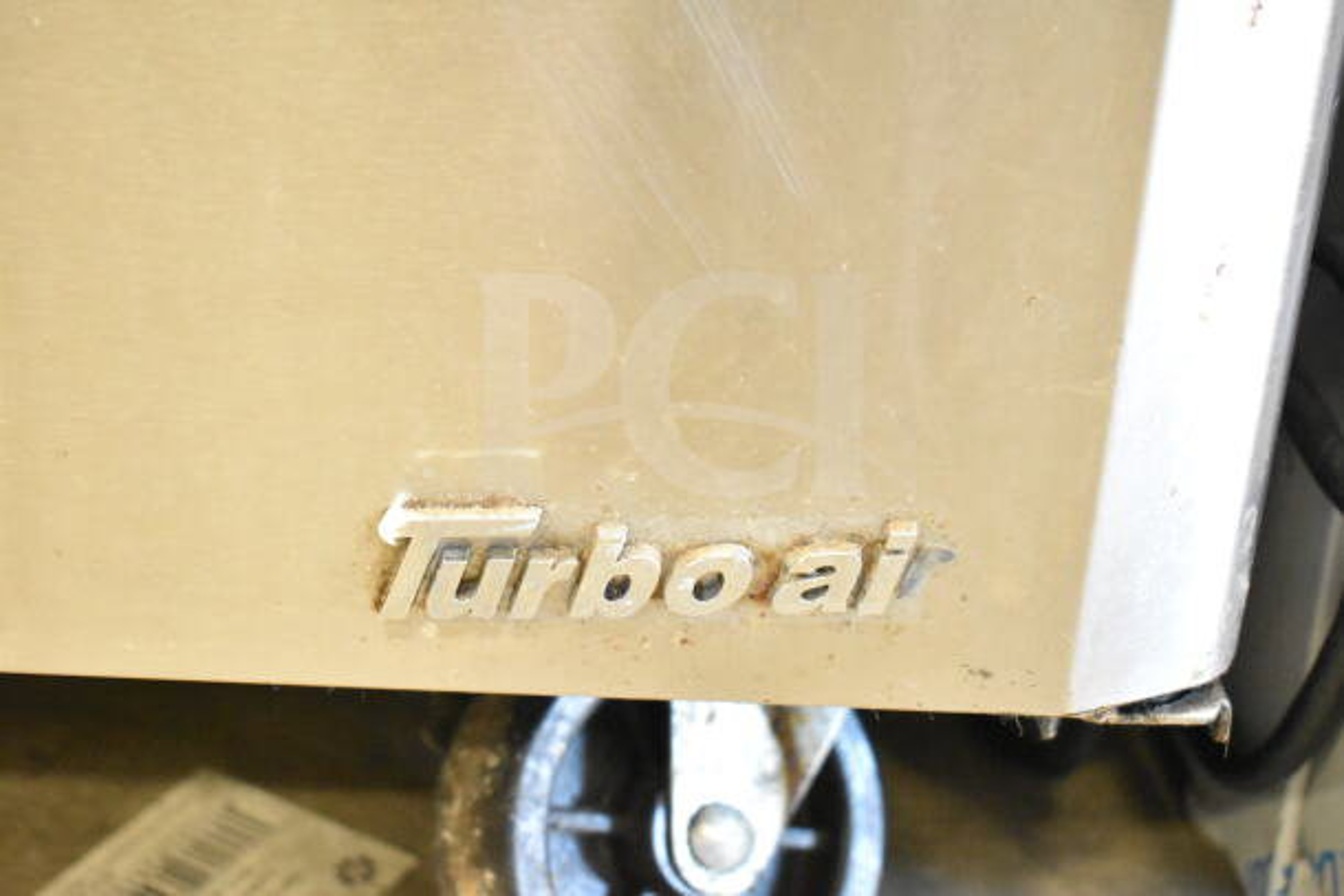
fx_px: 2240
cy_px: 448
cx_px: 672
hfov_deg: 33.4
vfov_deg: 22.6
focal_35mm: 60
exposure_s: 1/60
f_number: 4.8
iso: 9000
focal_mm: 40
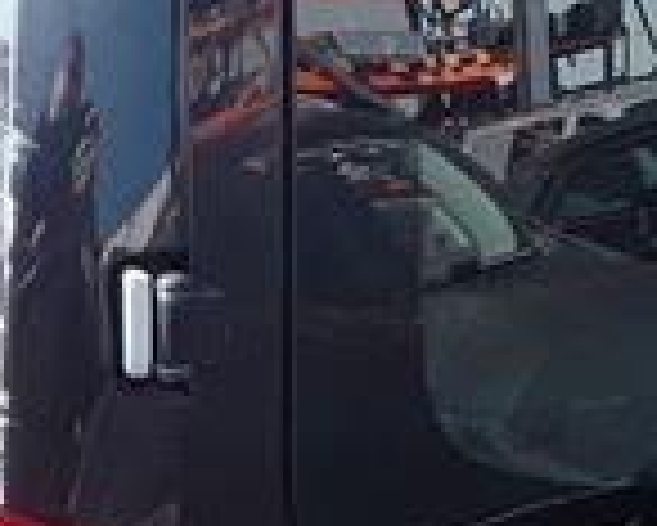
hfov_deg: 16.0
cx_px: 189
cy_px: 468
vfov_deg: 12.8
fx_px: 2335
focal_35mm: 120
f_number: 1.9
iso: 40
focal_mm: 2.91
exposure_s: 1/197
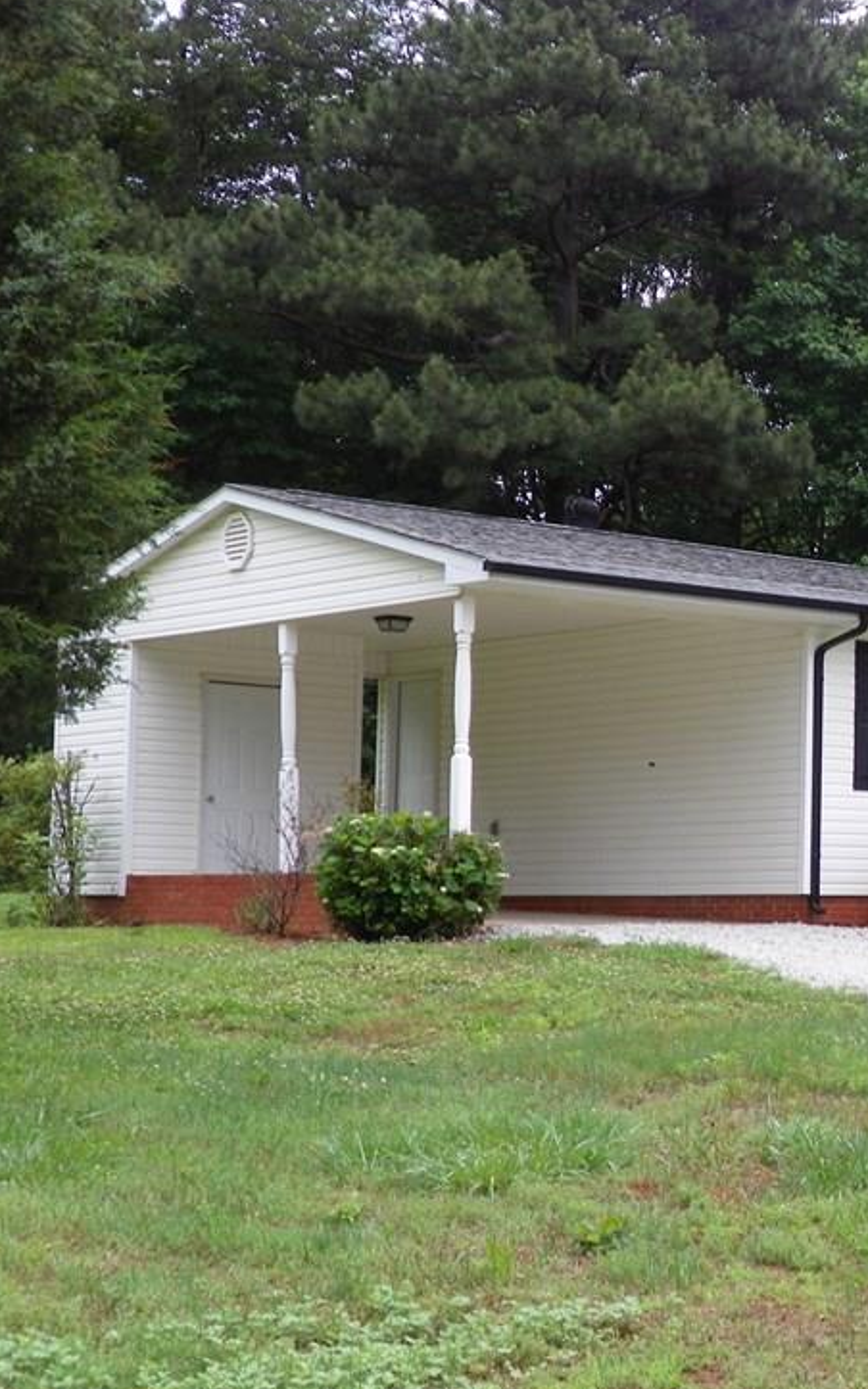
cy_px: 712
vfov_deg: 28.6
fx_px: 2727
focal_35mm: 72
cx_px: 947
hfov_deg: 17.5
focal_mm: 8.5
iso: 64
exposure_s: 1/250
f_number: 3.2
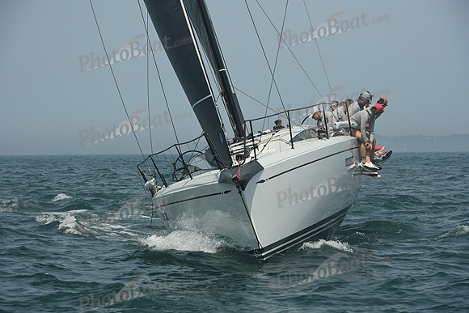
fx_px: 2020
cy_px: 156
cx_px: 234
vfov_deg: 8.9
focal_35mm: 155
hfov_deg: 13.2
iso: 320
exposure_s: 1/1250
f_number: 9
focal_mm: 155
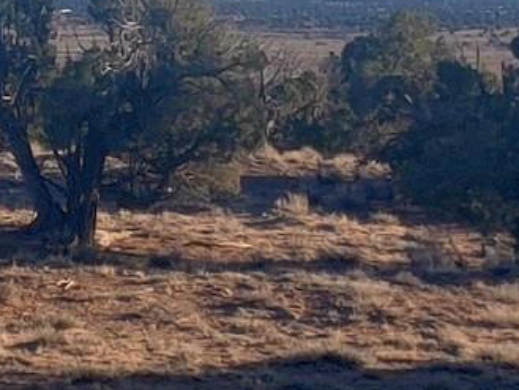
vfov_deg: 7.1
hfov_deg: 9.5
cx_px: 63
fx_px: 3120
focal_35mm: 208
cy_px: 32
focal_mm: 4.23
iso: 50
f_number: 1.5
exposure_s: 1/1818
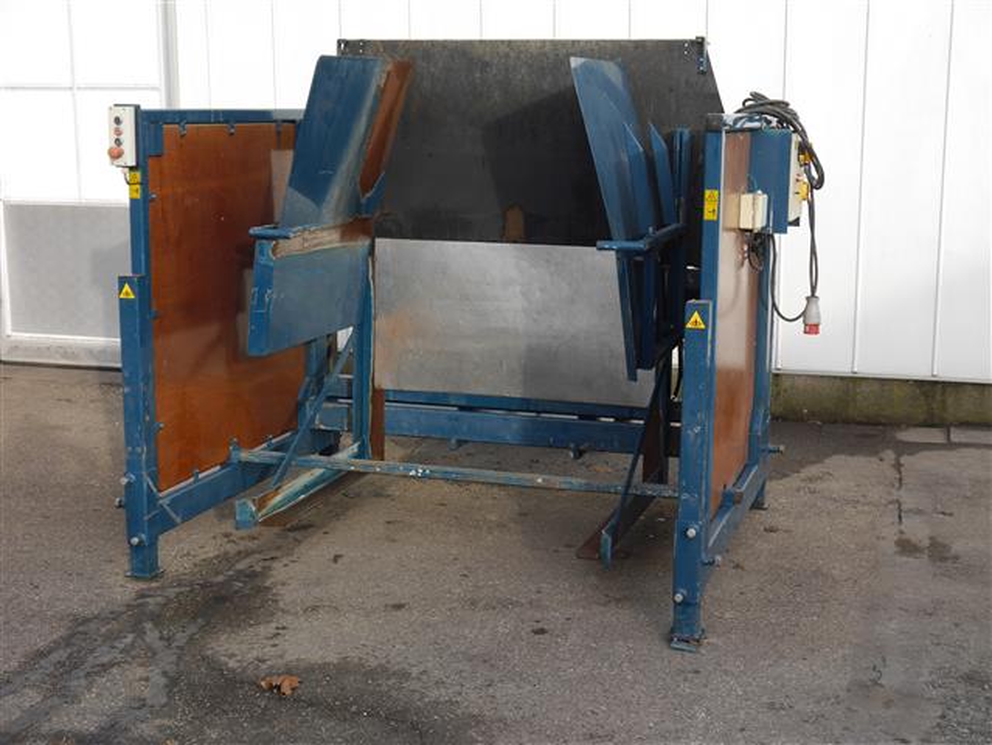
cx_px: 496
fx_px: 1606
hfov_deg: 34.3
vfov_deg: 26.1
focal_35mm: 56
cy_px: 372
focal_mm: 28
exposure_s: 1/200
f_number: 6.3
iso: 160
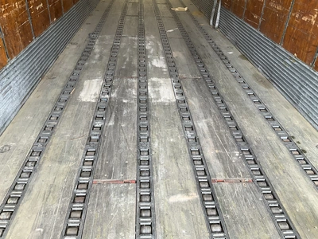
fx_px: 266
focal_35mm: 29
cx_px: 159
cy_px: 120
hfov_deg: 61.7
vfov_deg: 48.2
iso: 50
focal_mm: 3
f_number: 1.8
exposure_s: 1/122
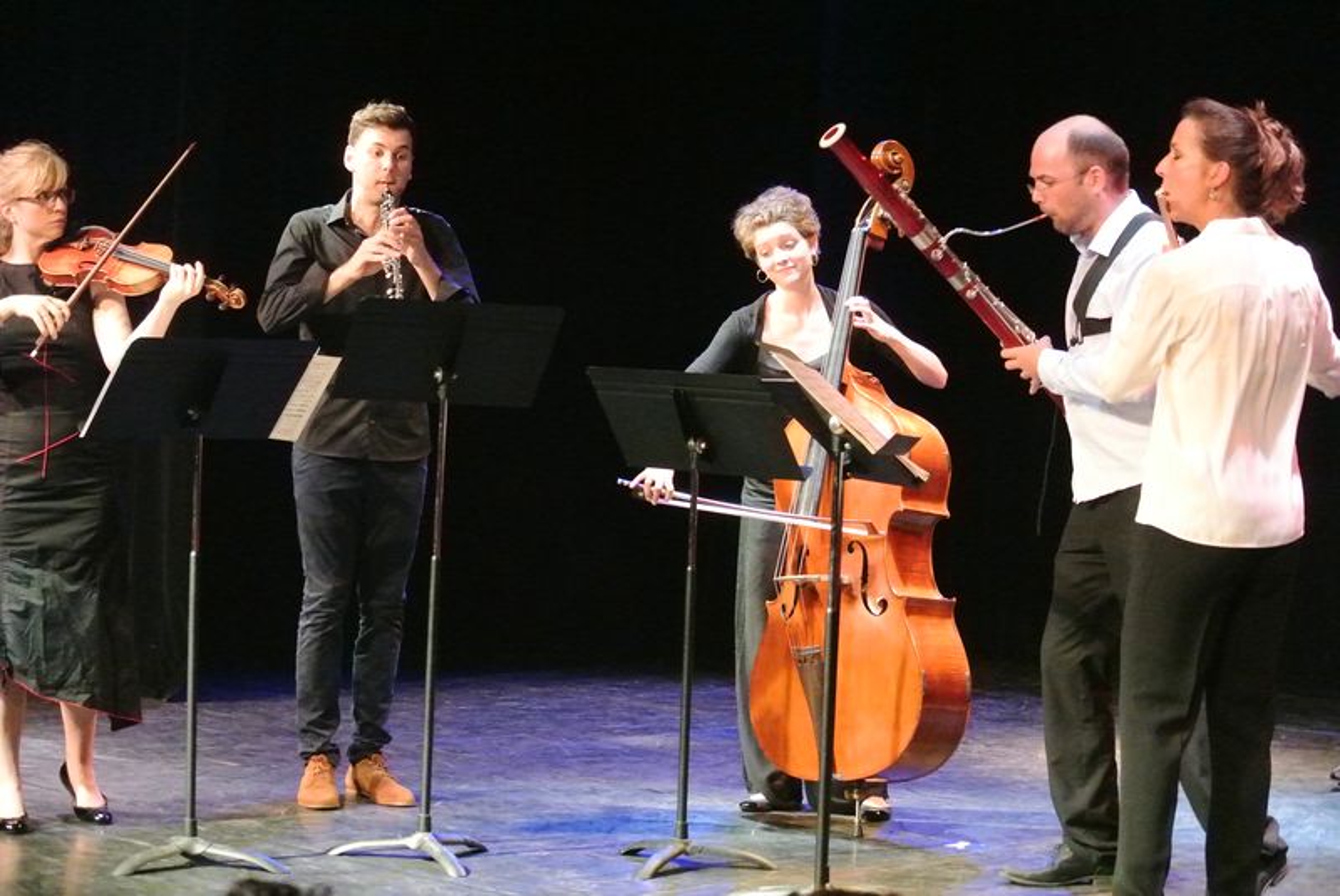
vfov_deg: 16.9
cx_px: 670
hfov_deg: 25.0
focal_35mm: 81
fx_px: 3018
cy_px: 448
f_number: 3.8
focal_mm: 30
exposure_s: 1/80
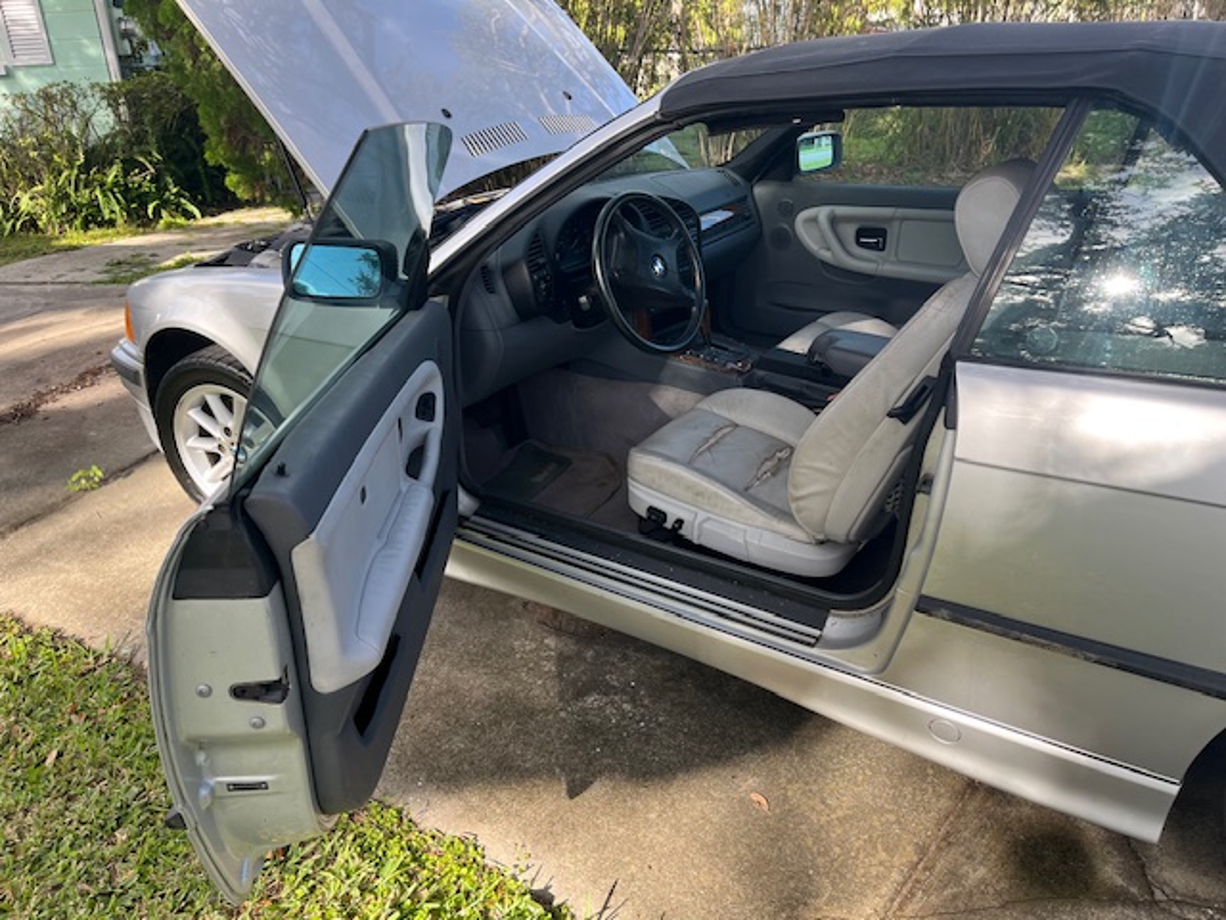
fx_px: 921
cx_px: 613
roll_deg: +1.3
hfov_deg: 67.3
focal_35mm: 26
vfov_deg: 53.1
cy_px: 460
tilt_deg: -24.9
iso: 50
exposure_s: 1/427
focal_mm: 5.1
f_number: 1.6
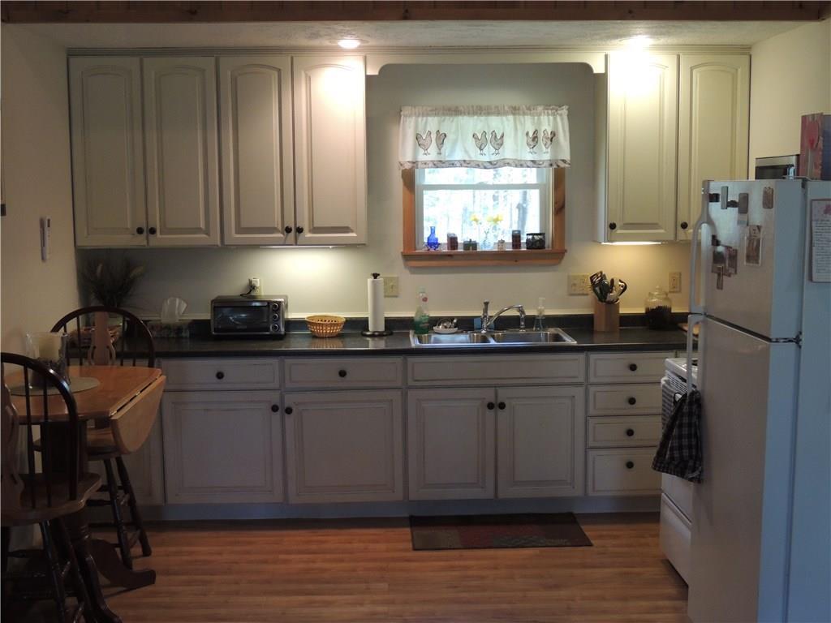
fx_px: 1032
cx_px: 416
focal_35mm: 43
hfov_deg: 43.9
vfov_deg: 33.6
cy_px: 312
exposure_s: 1/40
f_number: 3.4
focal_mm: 7.6
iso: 400
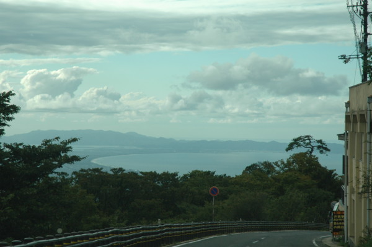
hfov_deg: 19.5
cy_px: 124
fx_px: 1084
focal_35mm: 105
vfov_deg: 13.0
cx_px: 186
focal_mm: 70
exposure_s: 1/500
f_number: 11
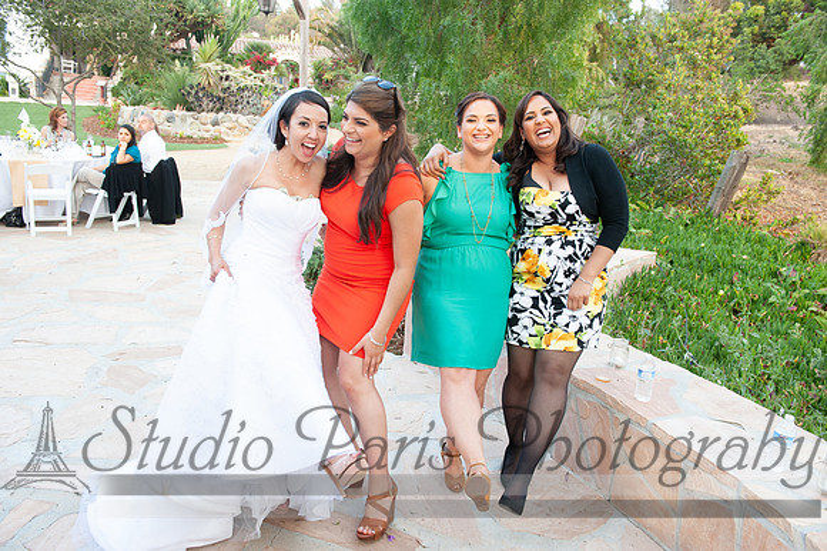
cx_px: 414
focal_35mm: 31
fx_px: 712
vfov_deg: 42.3
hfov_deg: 60.3
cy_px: 276
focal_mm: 31
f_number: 5.6
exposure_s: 1/100
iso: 640
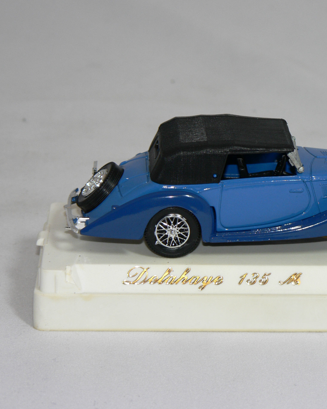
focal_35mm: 156
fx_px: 1887
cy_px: 204
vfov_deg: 12.4
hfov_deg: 9.9
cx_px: 242
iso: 80
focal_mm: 19.9
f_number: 3.2
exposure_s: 1/60
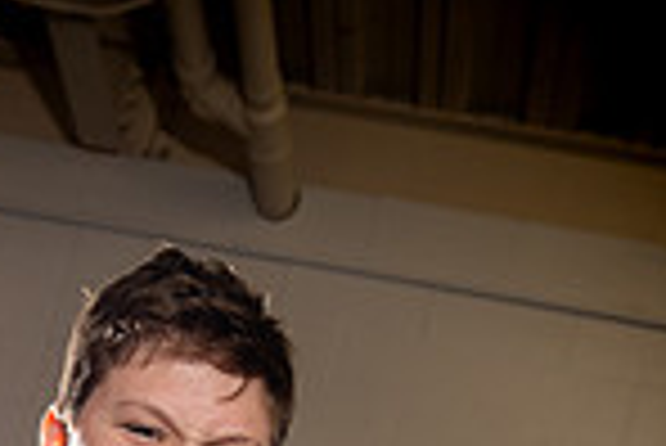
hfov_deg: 22.1
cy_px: 964
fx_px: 1685
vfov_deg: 12.7
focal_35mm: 91
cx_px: 140
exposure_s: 1/250
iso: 500
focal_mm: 30
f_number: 5
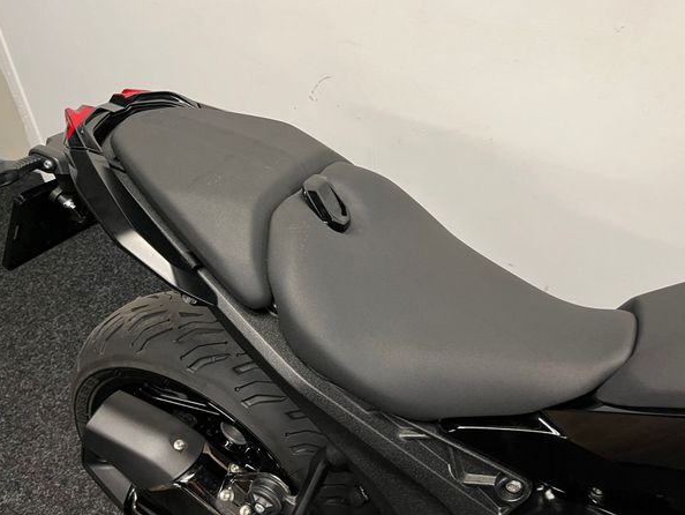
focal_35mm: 28
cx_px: 354
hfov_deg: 63.4
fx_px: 554
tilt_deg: -39.5
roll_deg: -1.2
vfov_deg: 49.7
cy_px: 239
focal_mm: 5.1
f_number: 1.6
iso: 100
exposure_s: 1/50
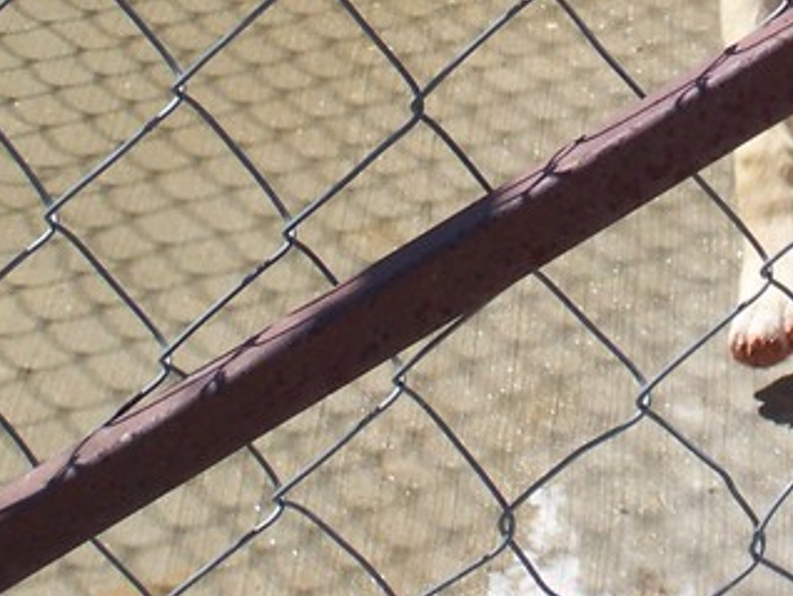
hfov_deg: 7.3
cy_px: -65
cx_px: 873
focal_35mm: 268
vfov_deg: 5.5
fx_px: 6144
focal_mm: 16.8
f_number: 4.8
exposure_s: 1/500
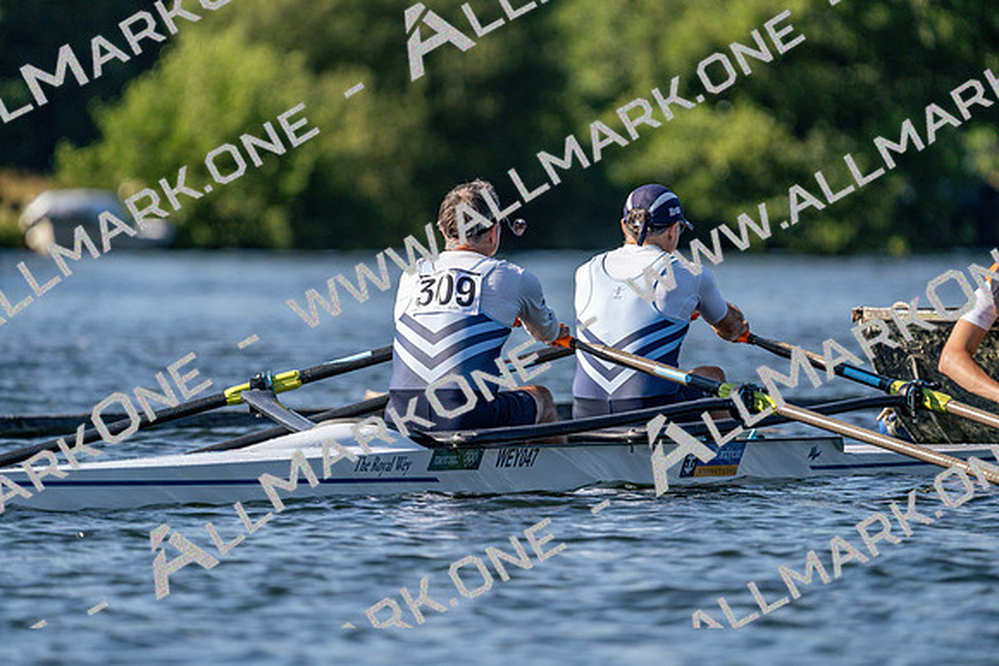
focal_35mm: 512
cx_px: 500
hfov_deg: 4.0
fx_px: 14211
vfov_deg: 2.7
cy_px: 333
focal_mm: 512
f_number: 6.3
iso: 320
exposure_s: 1/1600
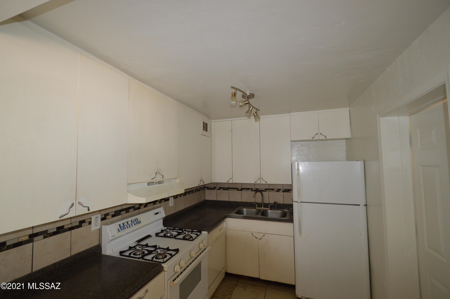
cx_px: 225
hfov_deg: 100.4
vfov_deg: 77.2
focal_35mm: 15
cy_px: 150
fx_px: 187
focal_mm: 10
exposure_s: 1/60
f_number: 3.5
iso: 1000
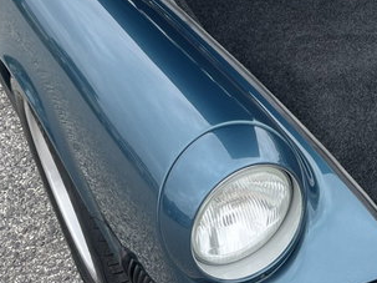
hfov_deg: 27.5
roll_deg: -1.3
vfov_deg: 21.5
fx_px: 719
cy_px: 1
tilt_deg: -29.8
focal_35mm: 66
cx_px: 387
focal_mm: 5.1
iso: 50
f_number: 1.6
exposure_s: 1/793
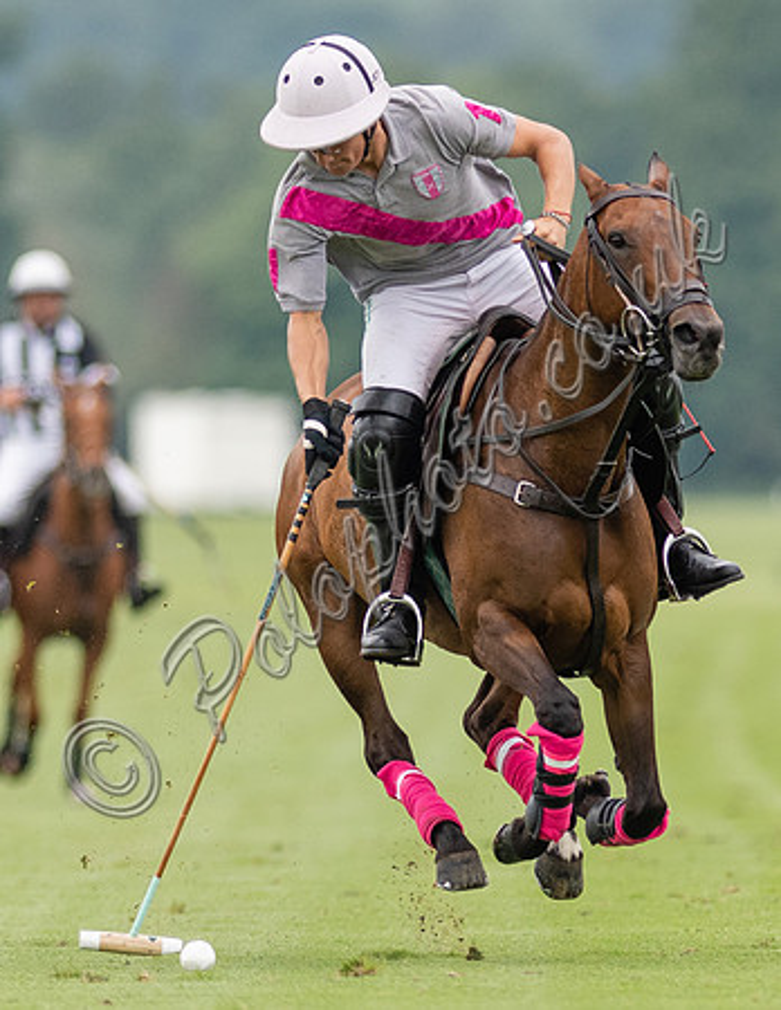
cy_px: 565
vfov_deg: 1.9
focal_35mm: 1053
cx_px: 709
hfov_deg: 1.4
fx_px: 31073
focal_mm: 300
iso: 400
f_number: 2.8
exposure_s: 1/3200
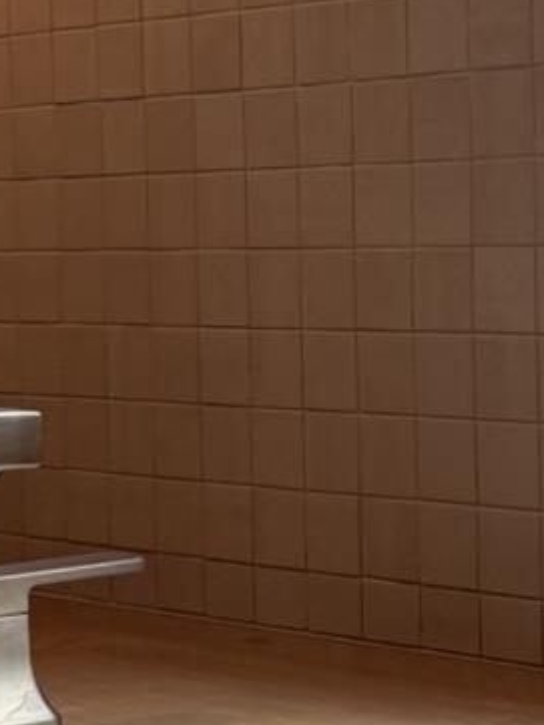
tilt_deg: -1.3
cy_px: 311
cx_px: 165
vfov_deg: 14.5
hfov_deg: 10.9
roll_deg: -0.1
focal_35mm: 136
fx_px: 2848
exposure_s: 1/120
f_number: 1.78
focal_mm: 6.76
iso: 125
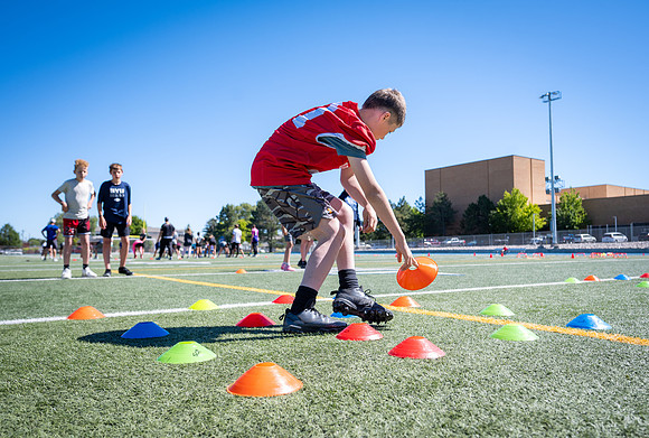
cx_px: 356
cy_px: 219
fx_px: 515
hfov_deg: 64.3
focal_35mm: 28
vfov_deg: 46.0
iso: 100
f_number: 4
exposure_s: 1/640
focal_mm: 25
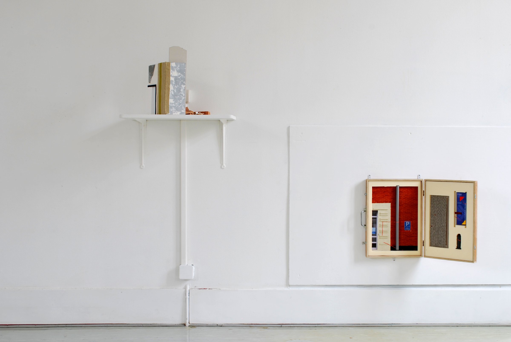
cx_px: 256
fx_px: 682
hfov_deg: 41.1
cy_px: 171
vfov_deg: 28.1
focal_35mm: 48
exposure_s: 1/1.3
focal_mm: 32
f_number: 13
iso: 100
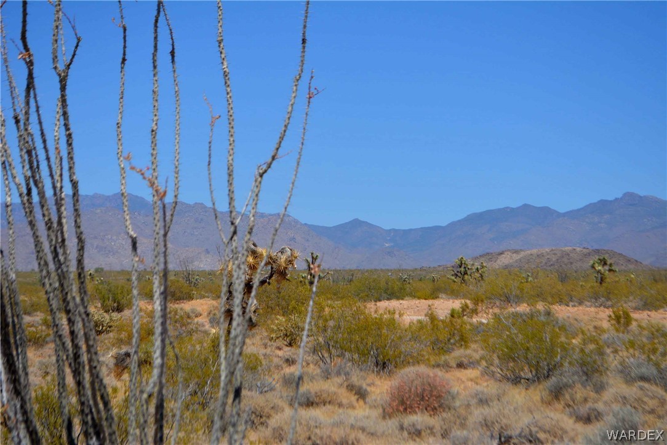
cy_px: 222
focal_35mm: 82
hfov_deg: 24.6
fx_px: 1529
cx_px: 334
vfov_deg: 16.6
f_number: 7.1
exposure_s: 1/2000
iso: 400
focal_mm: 55
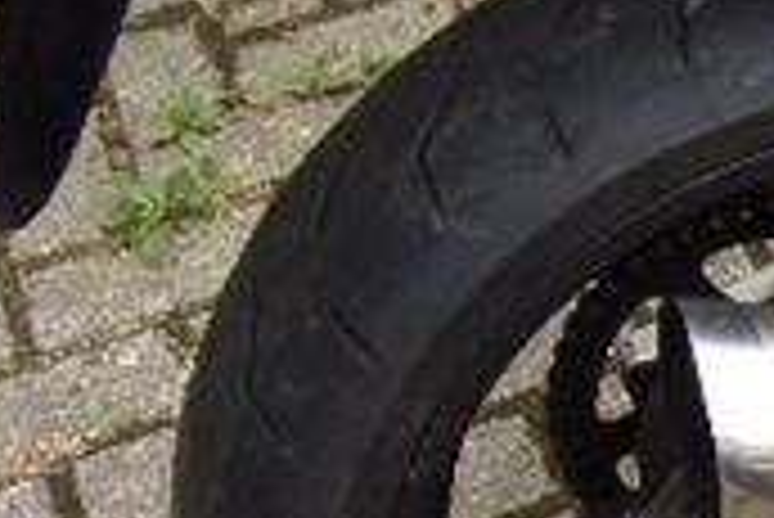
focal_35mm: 93
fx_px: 2001
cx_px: 1120
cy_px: 261
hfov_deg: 19.4
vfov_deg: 14.7
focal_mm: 4.3
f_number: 3.3
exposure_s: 1/120
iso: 80
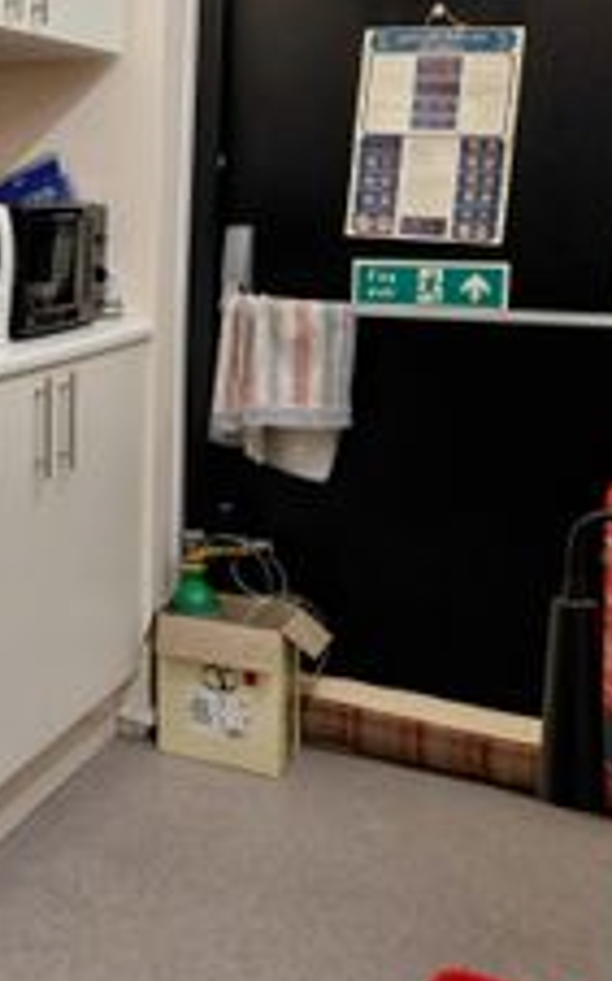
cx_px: -139
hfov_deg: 24.6
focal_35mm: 47
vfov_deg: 42.3
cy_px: 365
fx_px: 1256
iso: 200
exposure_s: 1/100
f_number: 1.8
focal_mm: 4.69
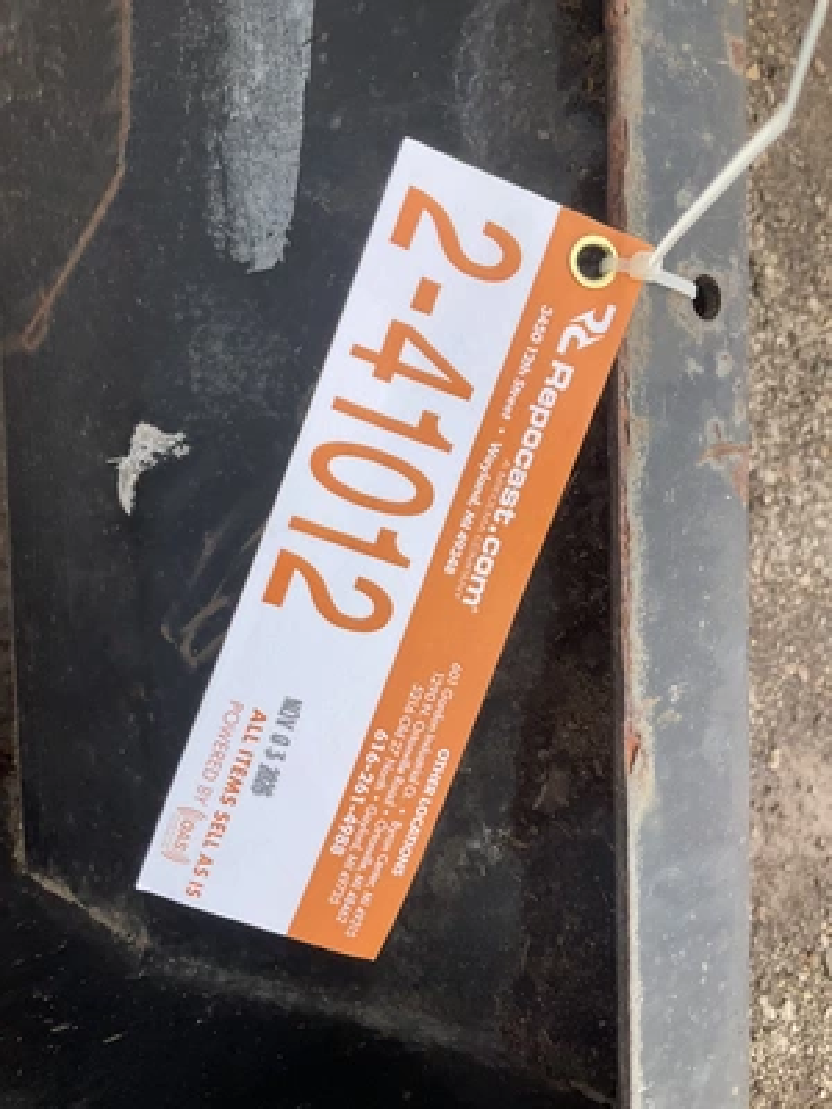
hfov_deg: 48.2
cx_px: 416
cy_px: 554
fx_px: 929
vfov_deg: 61.7
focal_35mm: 29
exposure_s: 1/1221
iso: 25
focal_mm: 3
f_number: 1.8
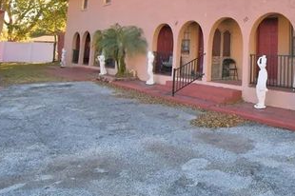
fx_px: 254
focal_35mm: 31
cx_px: 252
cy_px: 25
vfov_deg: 39.6
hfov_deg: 54.4
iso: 400
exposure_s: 1/1250
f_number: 5.6
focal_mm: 10
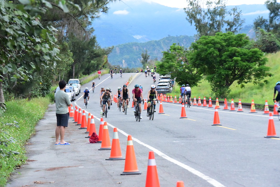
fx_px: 1128
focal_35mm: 145
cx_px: 140
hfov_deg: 14.1
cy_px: 94
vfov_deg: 9.5
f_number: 7.1
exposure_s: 1/3200
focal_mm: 145
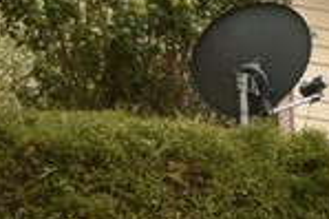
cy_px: 305
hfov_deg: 8.6
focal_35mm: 219
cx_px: 764
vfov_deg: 6.2
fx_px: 1999
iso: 100
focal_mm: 20
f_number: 10
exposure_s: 1/200
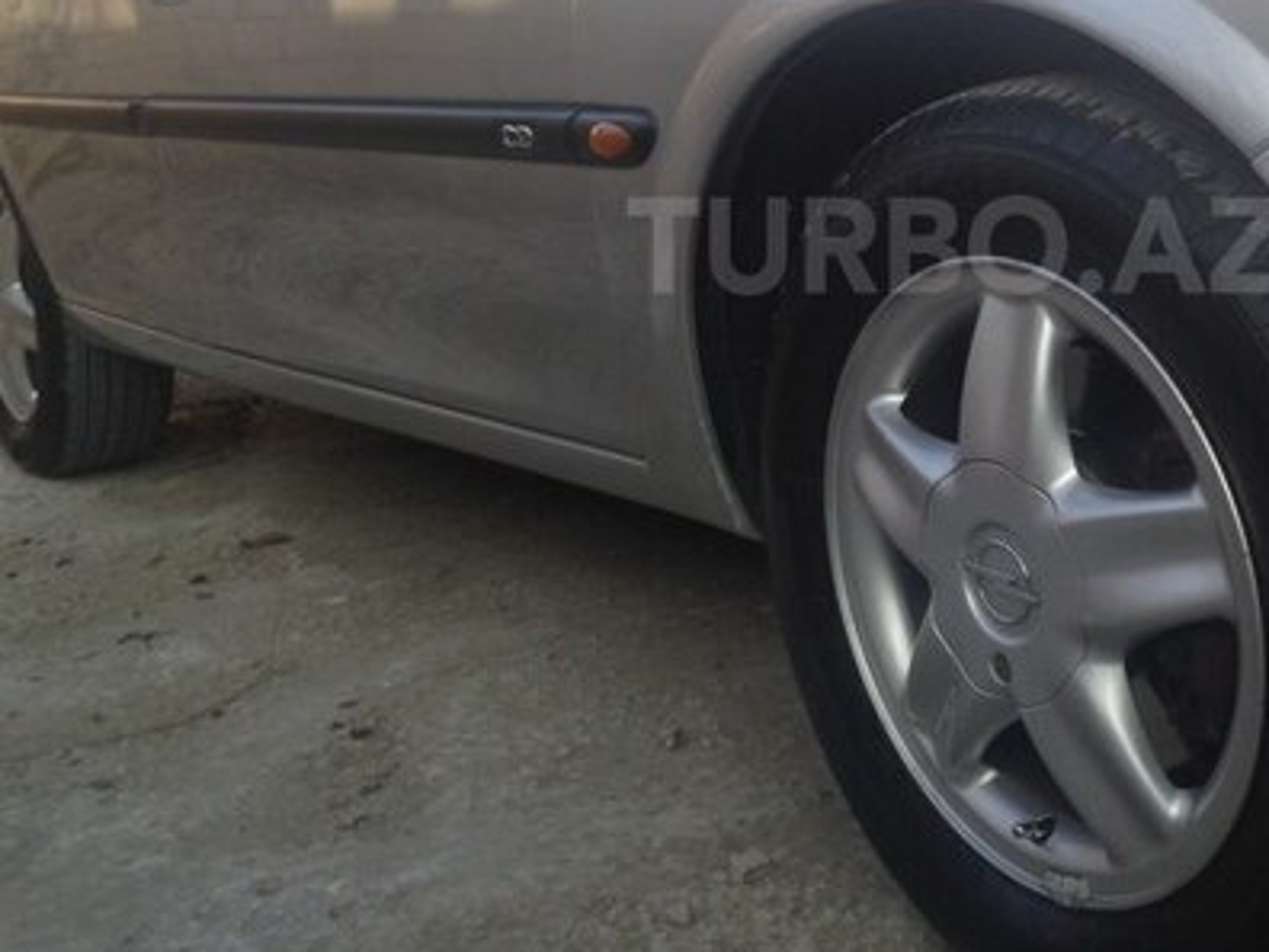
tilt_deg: -4.2
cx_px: 955
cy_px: 245
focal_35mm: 55
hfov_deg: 34.2
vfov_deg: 26.2
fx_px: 2016
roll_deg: +6.6
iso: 50
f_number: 2.4
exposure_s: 1/345
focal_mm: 4.12
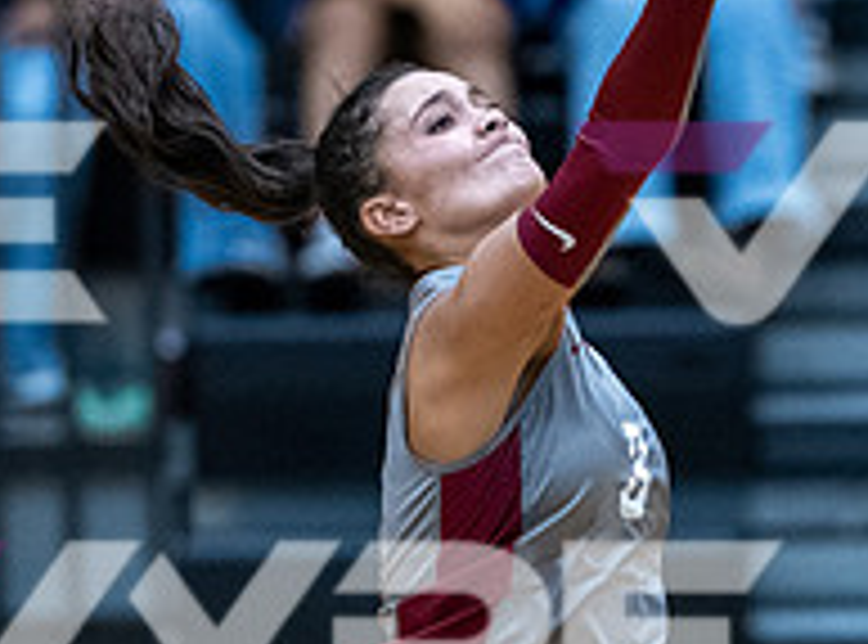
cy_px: 105
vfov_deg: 1.5
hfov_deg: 2.0
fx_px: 24717
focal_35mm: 990
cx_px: 724
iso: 3200
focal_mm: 200
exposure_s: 1/1600
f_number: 2
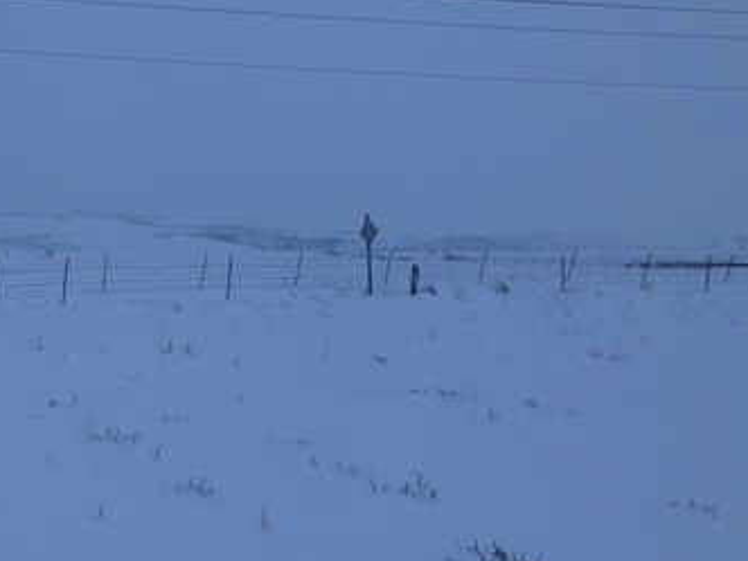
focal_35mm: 54
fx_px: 1167
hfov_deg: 33.7
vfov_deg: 27.0
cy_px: 318
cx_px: 81
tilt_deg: -4.7
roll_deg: -0.8
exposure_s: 1/120
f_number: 1.8
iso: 64
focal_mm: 3.99
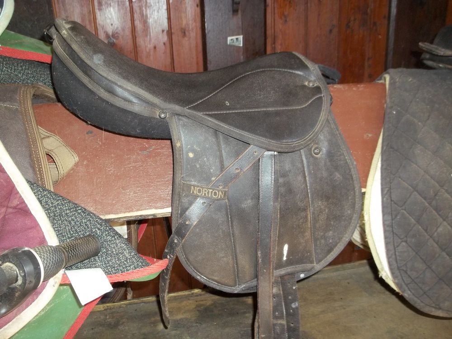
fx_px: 431
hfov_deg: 55.4
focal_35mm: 33
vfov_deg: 42.9
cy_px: 170
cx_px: 226
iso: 160
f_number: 3.3
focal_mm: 5.9
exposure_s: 1/30
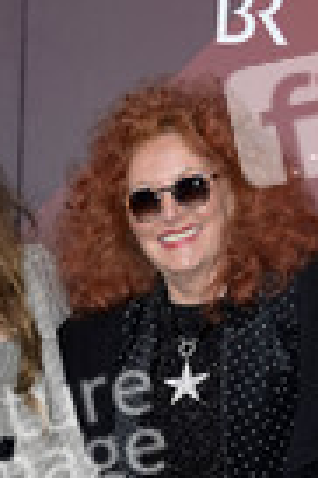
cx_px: 87
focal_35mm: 117
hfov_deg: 11.7
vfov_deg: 16.5
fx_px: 1554
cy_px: 628
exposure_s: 1/250
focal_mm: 40
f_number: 5.6
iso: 640
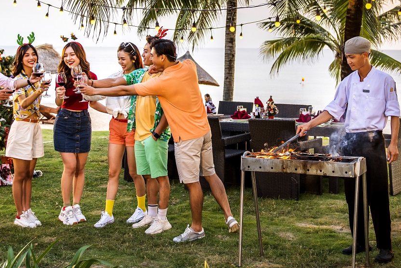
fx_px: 802
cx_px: 224
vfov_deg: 18.8
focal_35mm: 72
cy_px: 75
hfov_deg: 28.0
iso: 320
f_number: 3.2
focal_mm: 31
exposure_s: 1/160
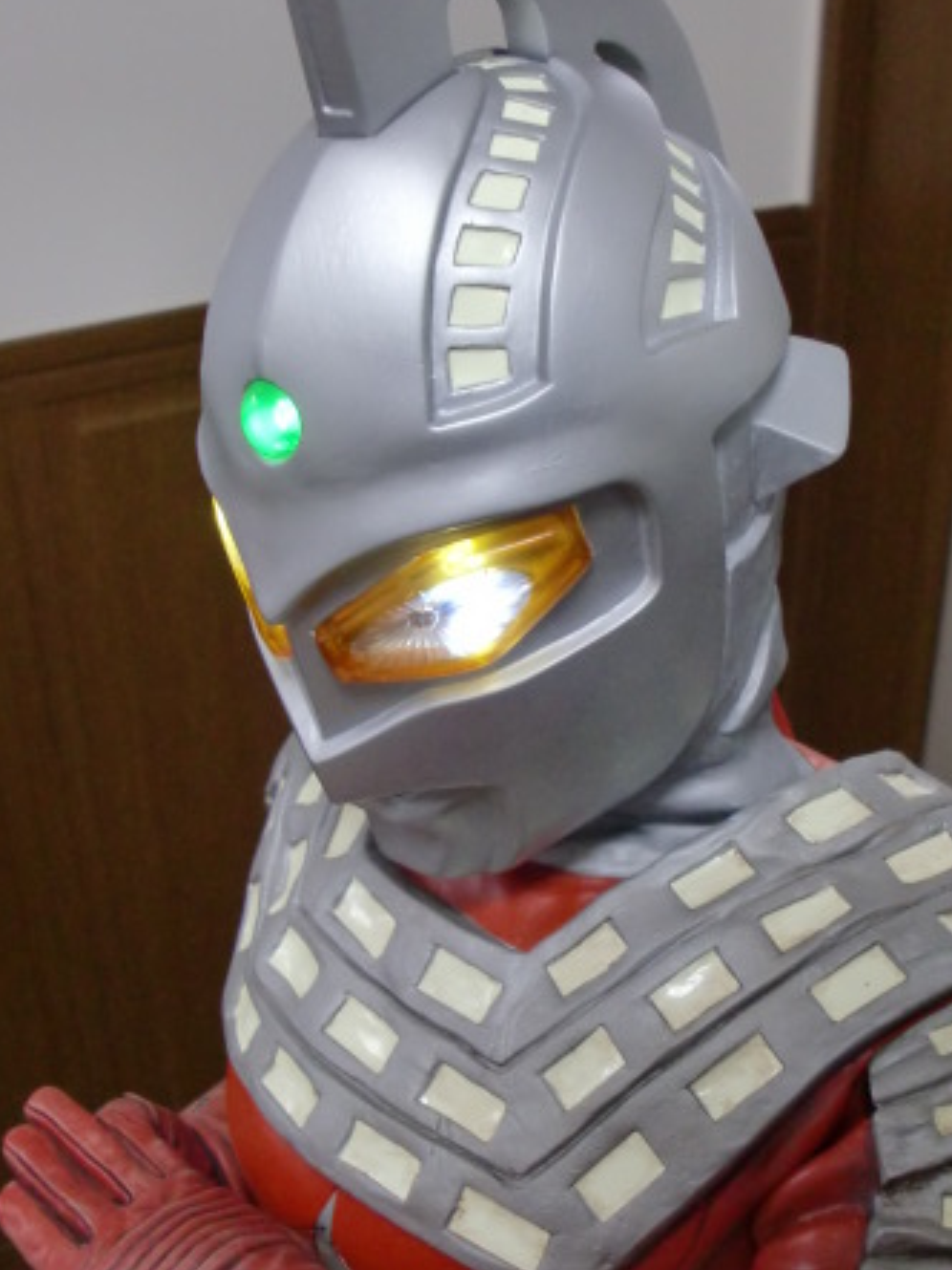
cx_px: 562
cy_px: 677
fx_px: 1908
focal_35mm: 52
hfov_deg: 28.0
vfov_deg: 36.8
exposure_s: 1/60
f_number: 2.8
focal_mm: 6.3
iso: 320
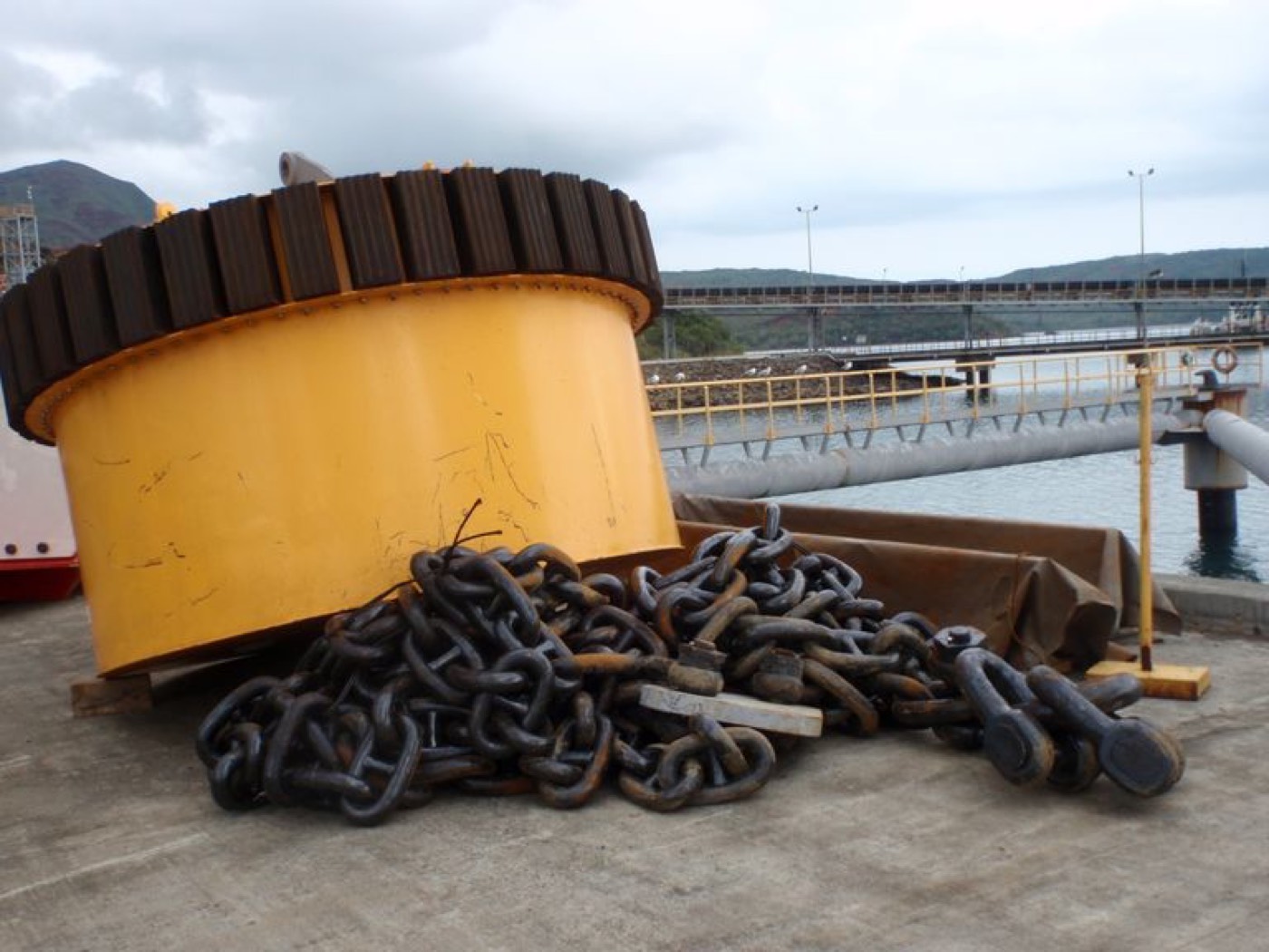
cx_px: 634
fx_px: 1320
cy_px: 476
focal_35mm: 36
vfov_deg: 39.7
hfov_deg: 51.4
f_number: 6.3
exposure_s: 1/125
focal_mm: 6.53
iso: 64
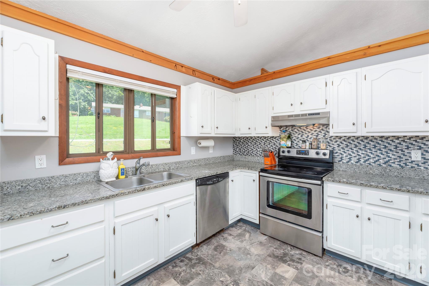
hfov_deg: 104.2
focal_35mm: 14
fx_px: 167
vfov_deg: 81.2
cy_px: 143
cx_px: 214
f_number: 8
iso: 320
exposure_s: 1/20
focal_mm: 14
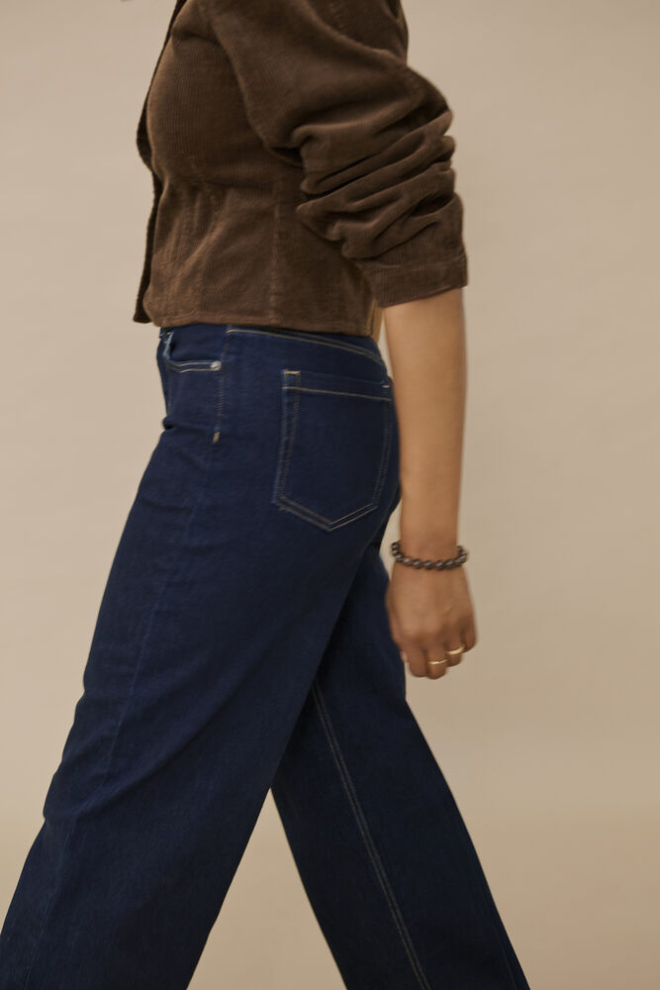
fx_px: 1374
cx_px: 330
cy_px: 495
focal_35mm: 50
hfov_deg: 27.0
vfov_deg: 39.6
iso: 320
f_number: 2.8
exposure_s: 1/125
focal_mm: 50
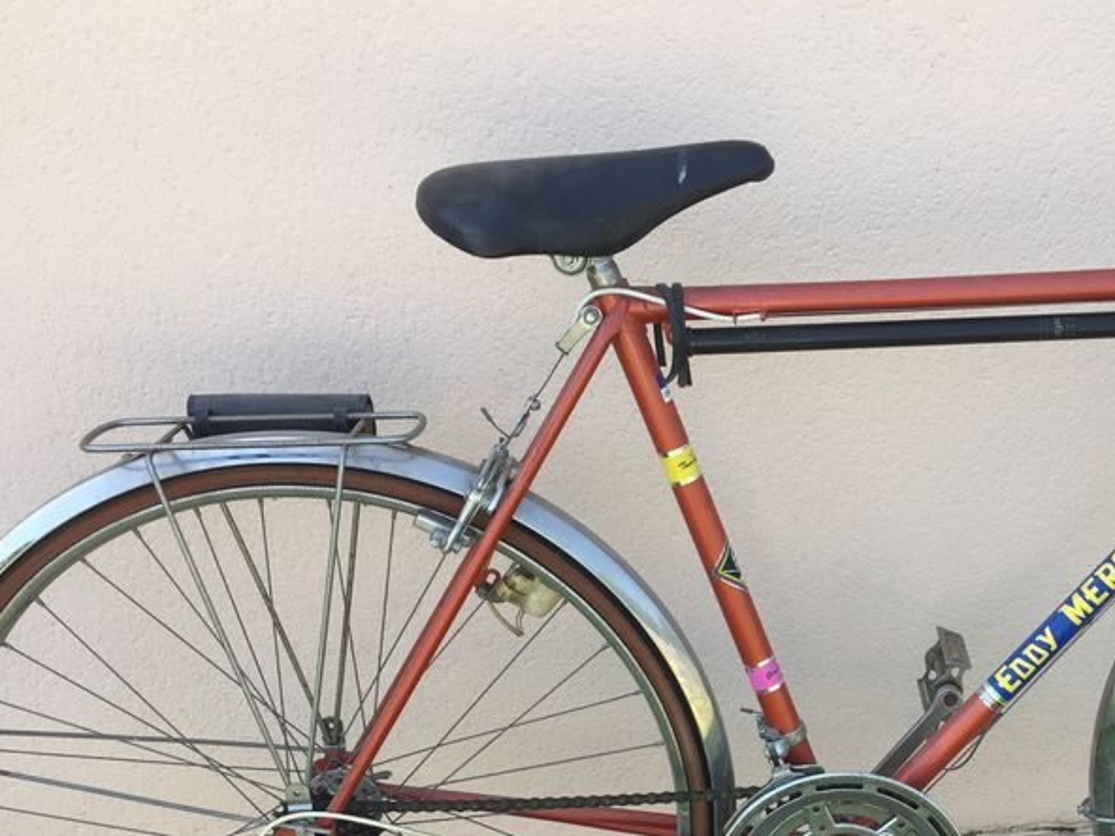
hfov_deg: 37.9
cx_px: 848
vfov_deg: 28.9
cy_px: 699
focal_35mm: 49
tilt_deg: -38.4
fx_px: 1578
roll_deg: +0.3
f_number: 2.2
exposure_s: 1/380
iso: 32
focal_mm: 4.15
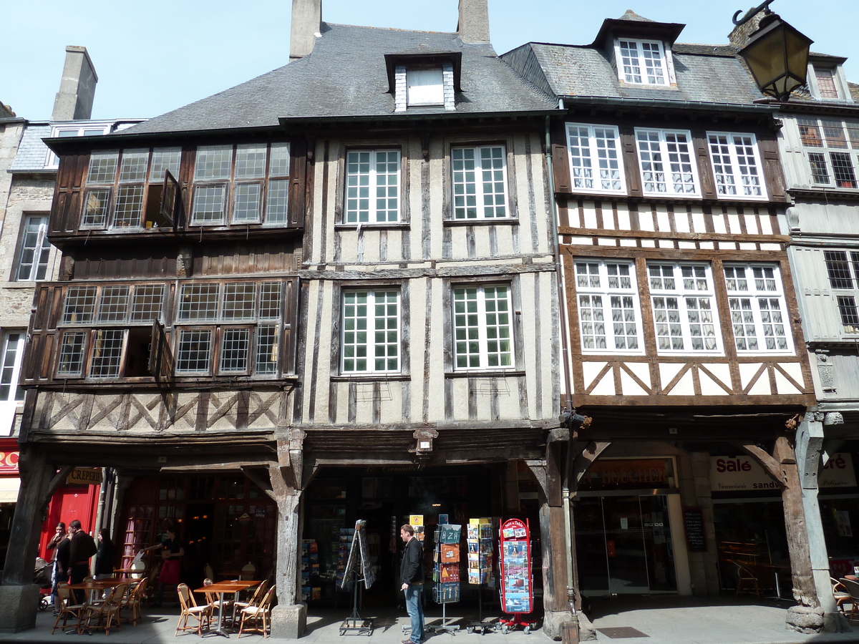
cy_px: 322
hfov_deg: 69.4
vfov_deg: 54.9
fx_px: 620
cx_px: 430
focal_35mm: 25
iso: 80
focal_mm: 4.1
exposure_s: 1/320
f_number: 4
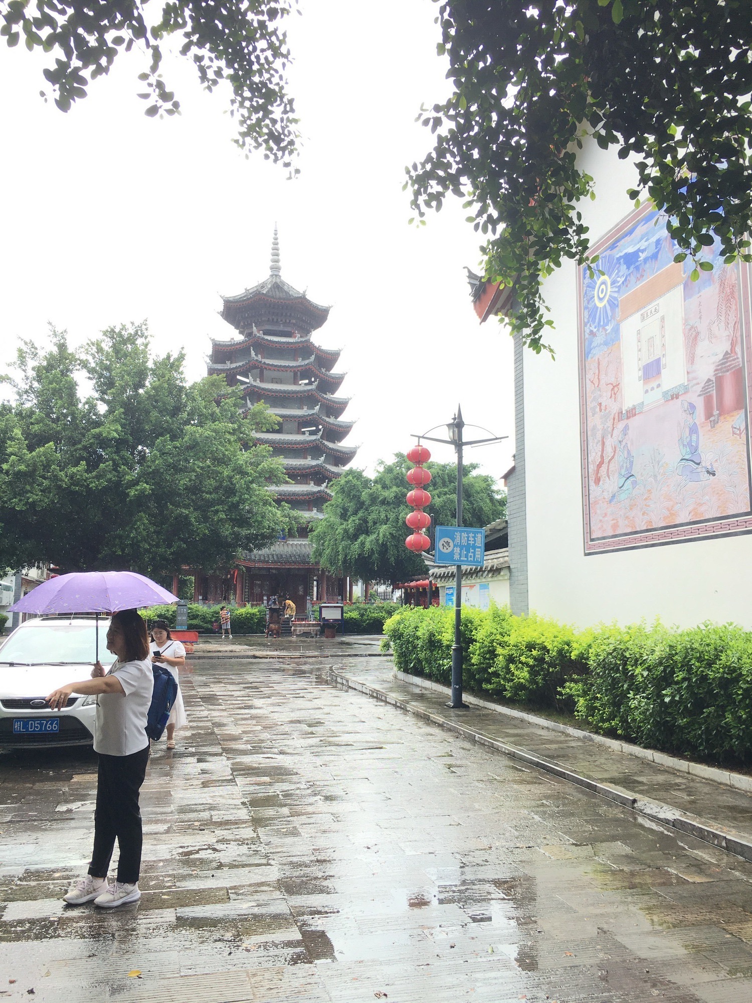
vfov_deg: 61.7
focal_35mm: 29
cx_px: 376
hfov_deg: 48.2
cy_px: 502
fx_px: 840
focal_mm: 4.15
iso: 25
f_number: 2.2
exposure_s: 1/484
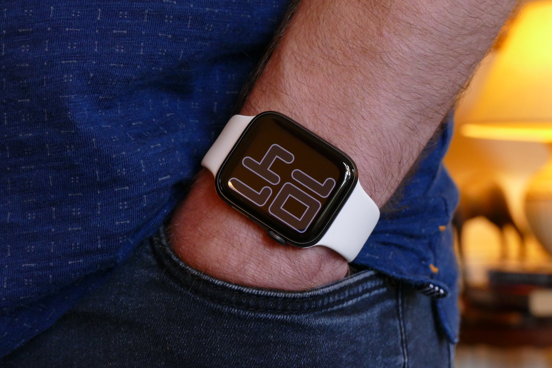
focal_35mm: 75
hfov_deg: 27.0
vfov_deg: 18.2
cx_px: 276
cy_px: 184
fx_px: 1150
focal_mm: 27.23
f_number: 4.5
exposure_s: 1/30
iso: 1600
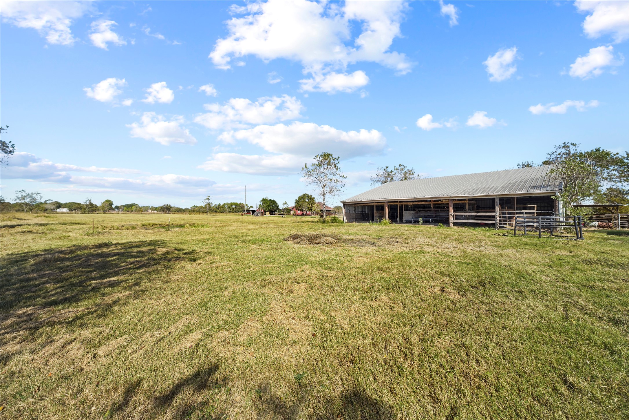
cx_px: 314
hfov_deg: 112.6
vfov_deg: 90.0
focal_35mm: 12
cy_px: 210
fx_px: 210
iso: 320
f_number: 5.6
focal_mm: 12
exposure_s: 1/350
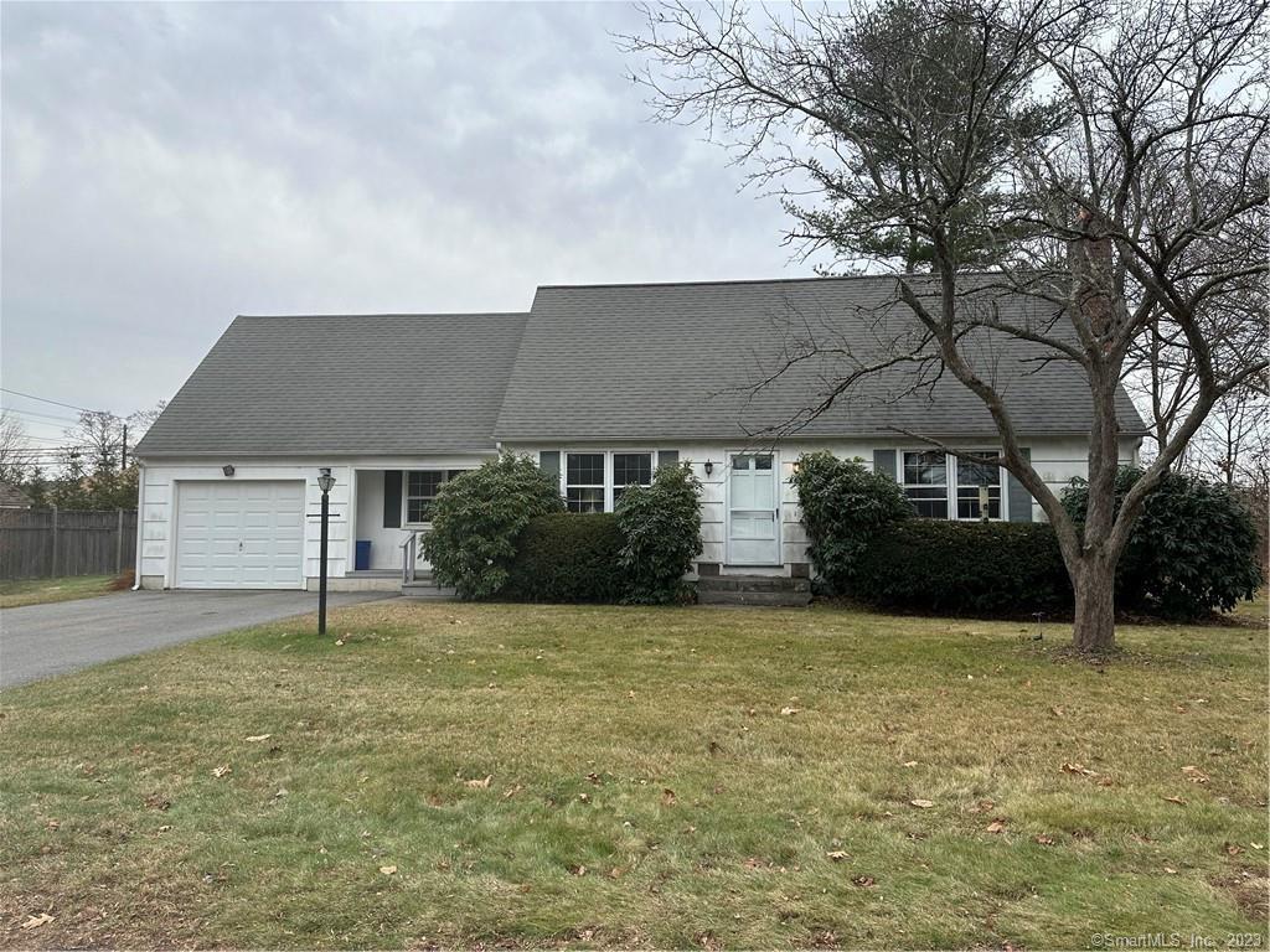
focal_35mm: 24
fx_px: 881
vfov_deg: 56.8
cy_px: 476
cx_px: 635
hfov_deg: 71.6
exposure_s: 1/1495
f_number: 1.78
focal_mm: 6.86
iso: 80
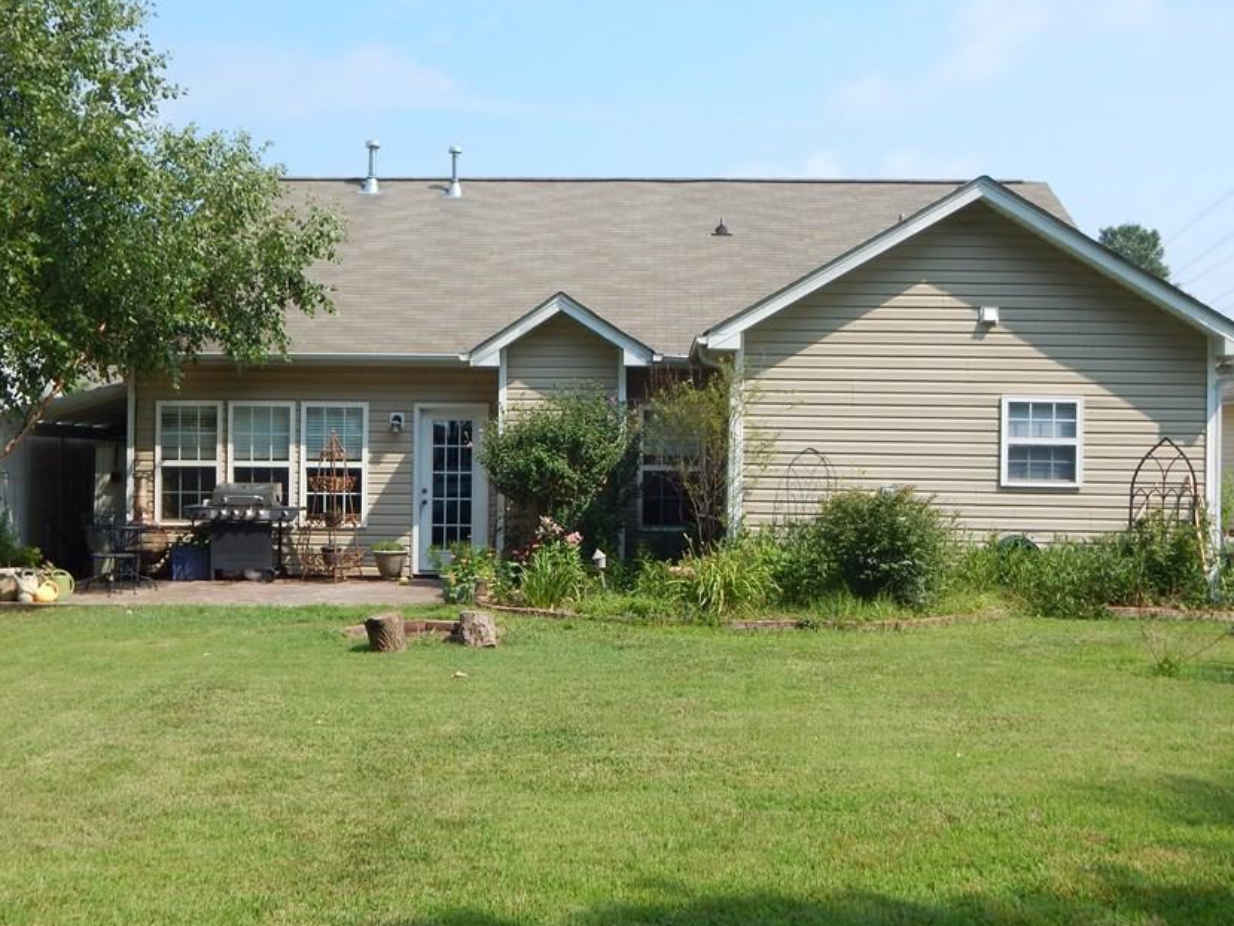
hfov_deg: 44.8
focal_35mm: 42
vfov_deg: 34.4
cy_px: 460
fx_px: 1497
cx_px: 594
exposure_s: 1/1250
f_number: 3.3
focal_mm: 6.1
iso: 125
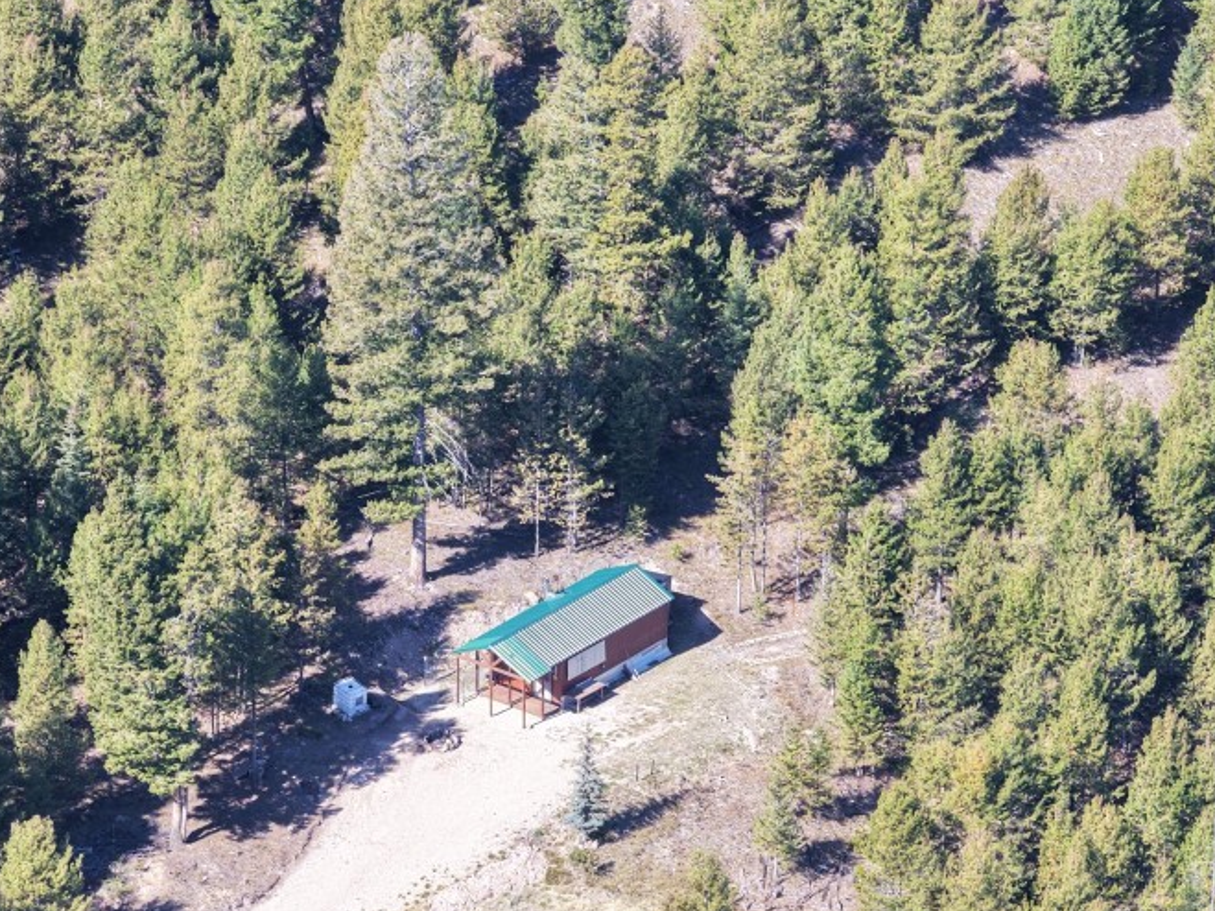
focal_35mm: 261
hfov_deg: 7.6
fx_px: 9159
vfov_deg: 5.7
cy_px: 638
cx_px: 439
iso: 160
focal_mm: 40
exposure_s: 1/320
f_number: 2.8
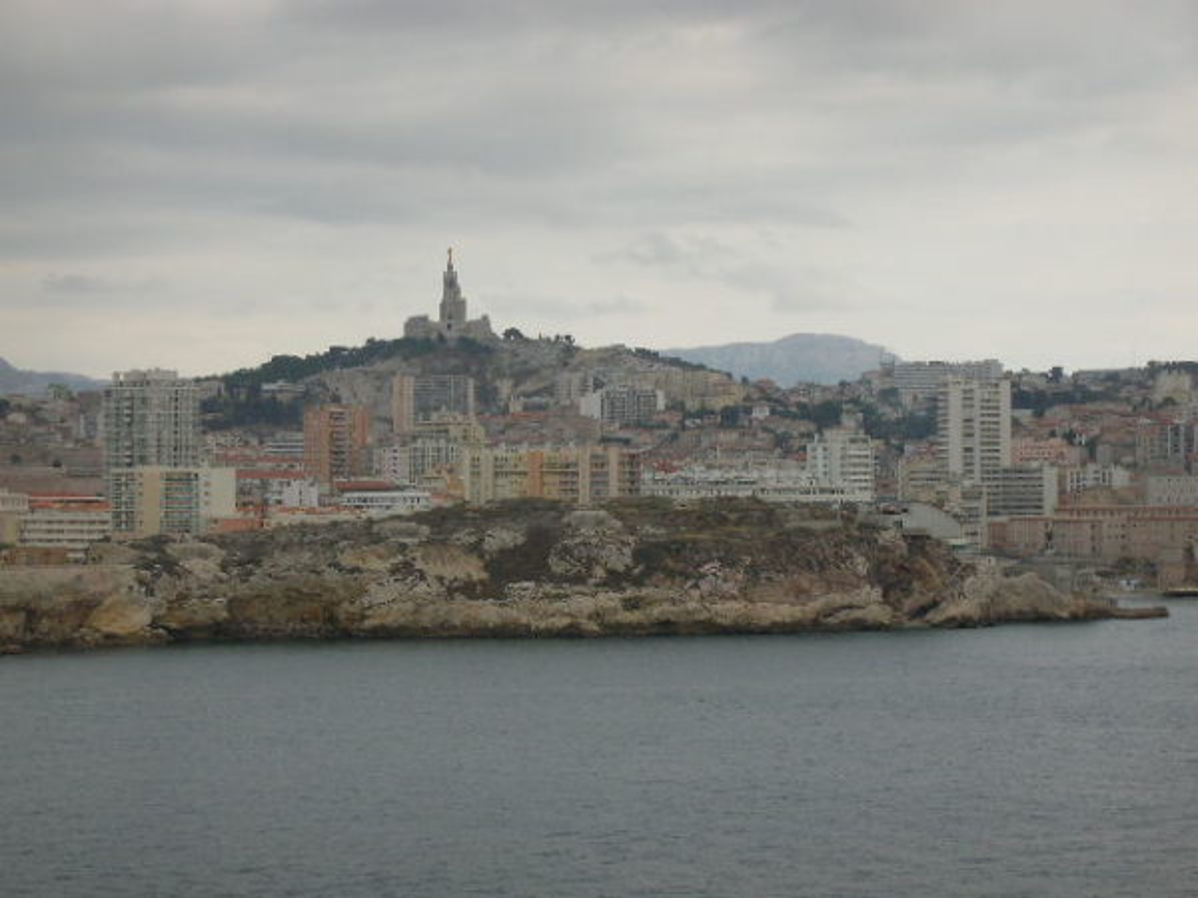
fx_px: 3634
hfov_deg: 18.7
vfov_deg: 14.1
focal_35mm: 105
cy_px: 449
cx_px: 599
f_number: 5.4
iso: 50
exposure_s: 1/251
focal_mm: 17.4
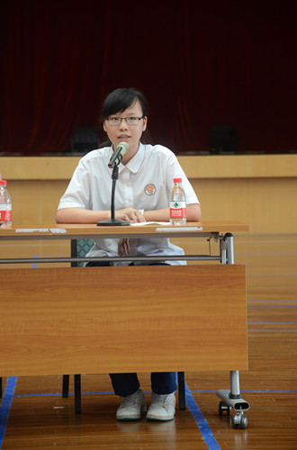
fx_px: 1963
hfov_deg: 8.7
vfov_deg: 13.1
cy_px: 225
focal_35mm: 158
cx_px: 148
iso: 800
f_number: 5.6
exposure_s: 1/40
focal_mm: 105
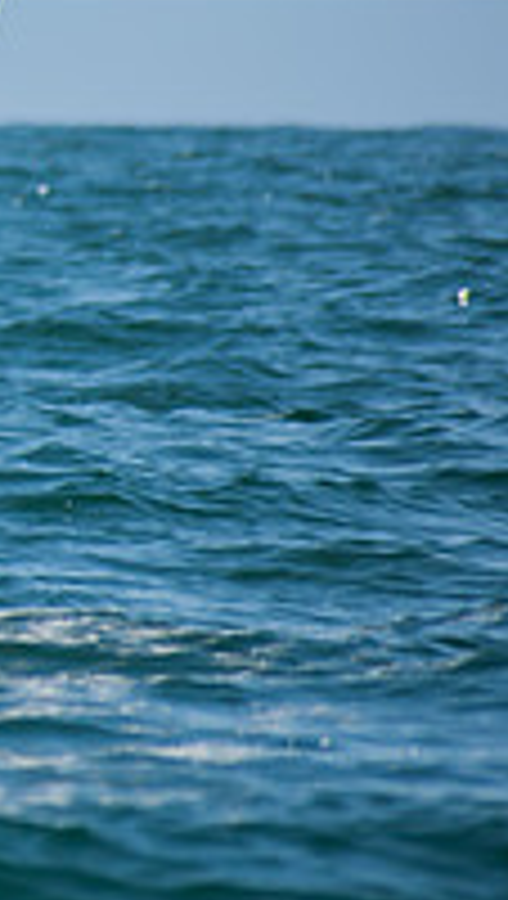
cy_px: 92
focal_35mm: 1149
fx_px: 27423
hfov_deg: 1.1
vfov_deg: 1.9
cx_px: -791
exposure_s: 1/800
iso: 200
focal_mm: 250
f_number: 6.3
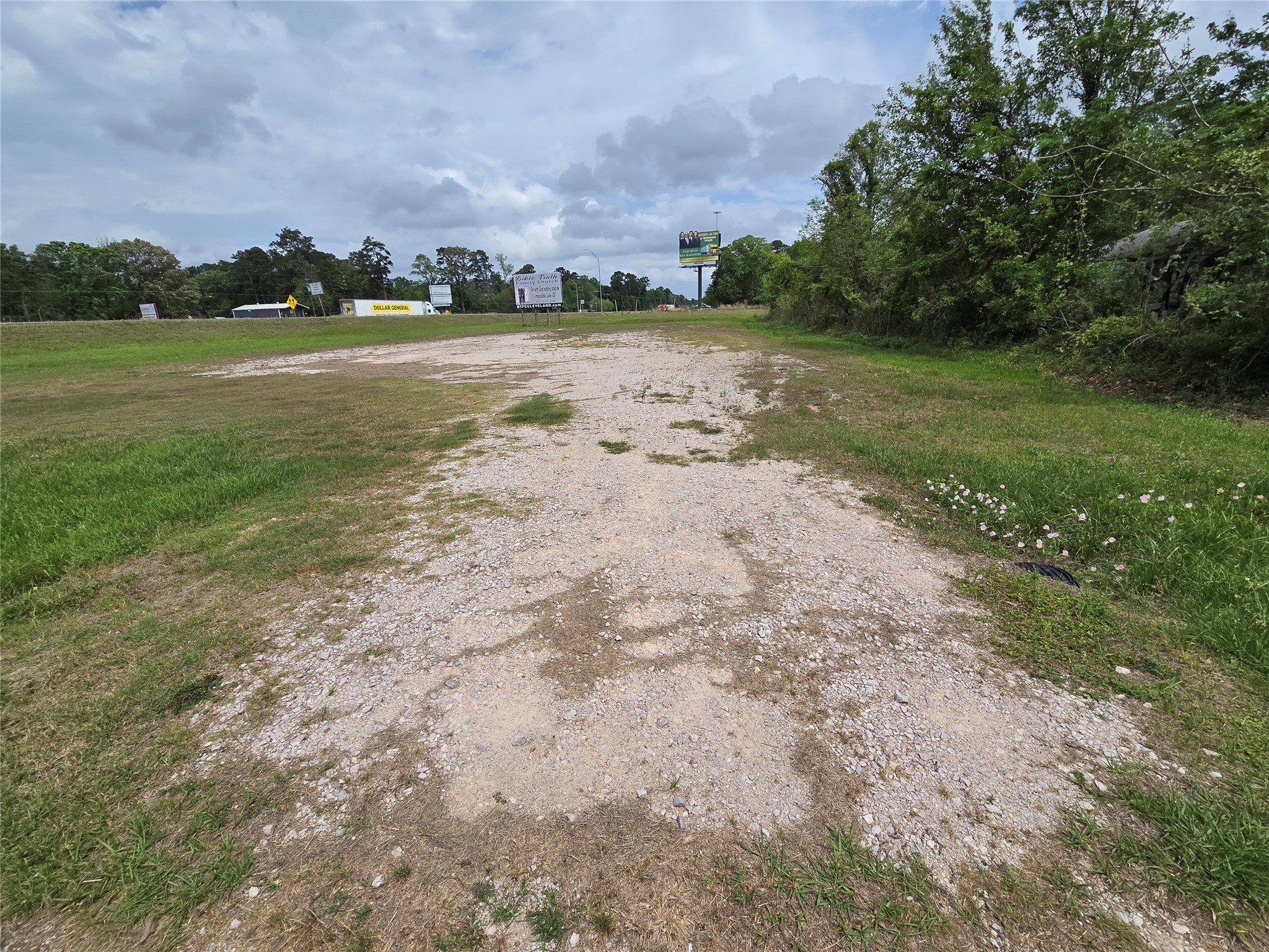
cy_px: 476
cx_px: 634
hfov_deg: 106.2
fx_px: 477
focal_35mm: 13
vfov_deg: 89.9
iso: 50
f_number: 2.2
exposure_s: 1/4554
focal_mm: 2.2
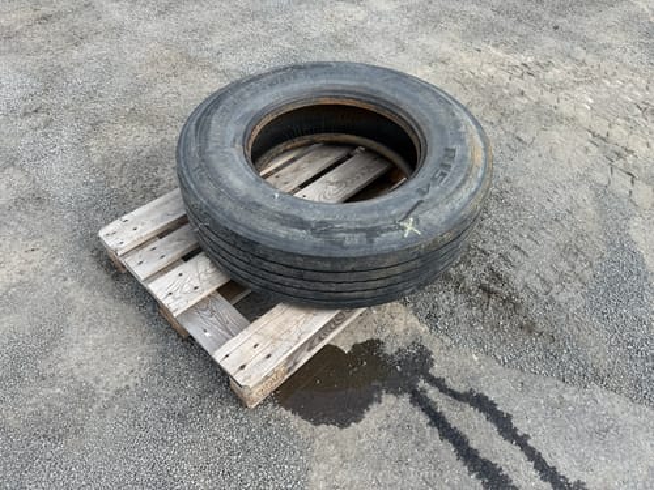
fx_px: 453
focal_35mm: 24
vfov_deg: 56.8
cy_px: 245
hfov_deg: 71.6
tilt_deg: -48.0
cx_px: 327
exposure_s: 1/1901
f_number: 1.78
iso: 80
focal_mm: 6.76
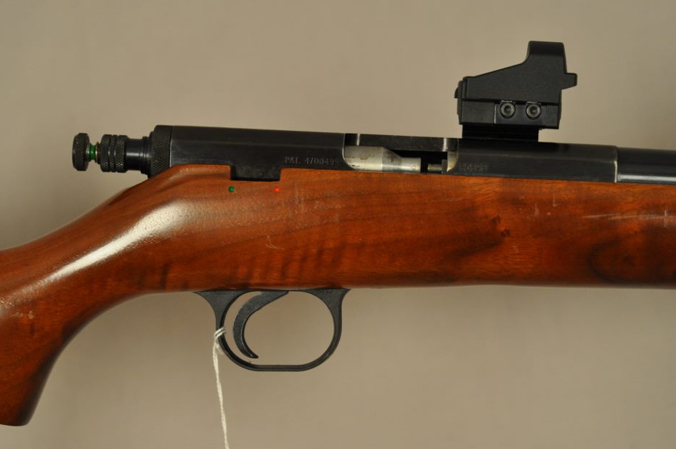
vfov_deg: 13.8
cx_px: 341
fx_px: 1856
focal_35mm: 99
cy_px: 241
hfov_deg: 20.6
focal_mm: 60
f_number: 3.5
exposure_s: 1/200
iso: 800
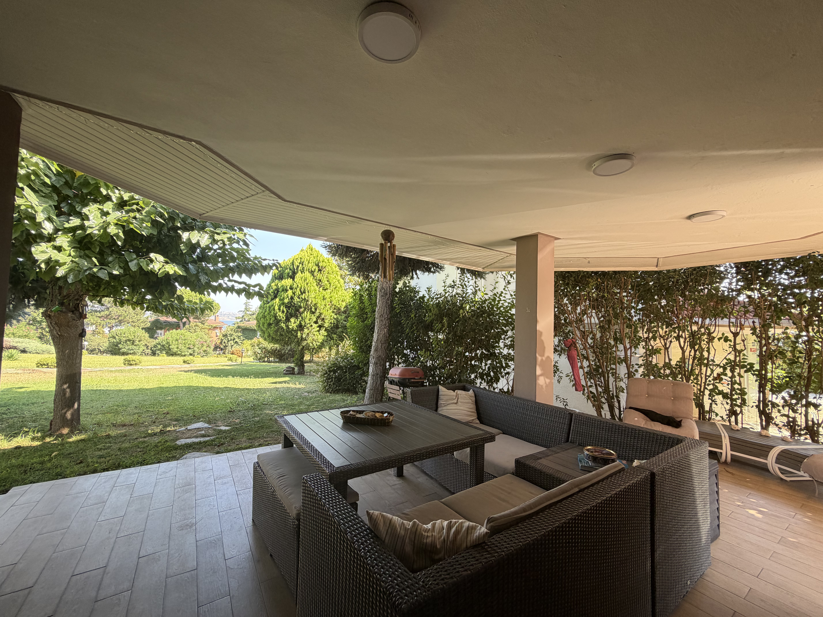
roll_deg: -0.5
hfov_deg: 102.1
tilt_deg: +2.9
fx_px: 333
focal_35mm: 14
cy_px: 308
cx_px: 412
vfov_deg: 85.7
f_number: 2.2
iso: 80
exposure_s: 1/121
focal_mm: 2.22
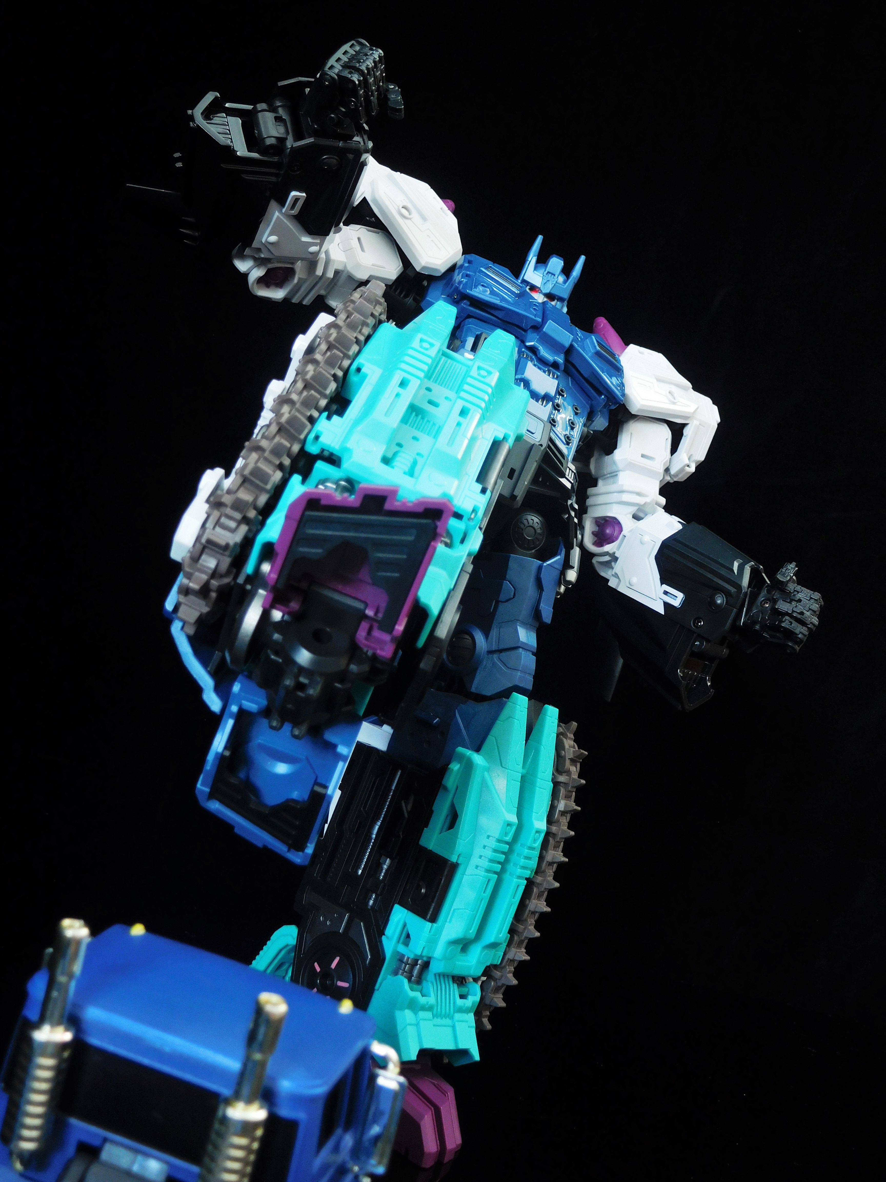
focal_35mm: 40
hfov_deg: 36.0
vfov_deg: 46.8
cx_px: 443
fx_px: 1365
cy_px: 591
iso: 200
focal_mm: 7.1
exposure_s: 1/1.6
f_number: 3.9
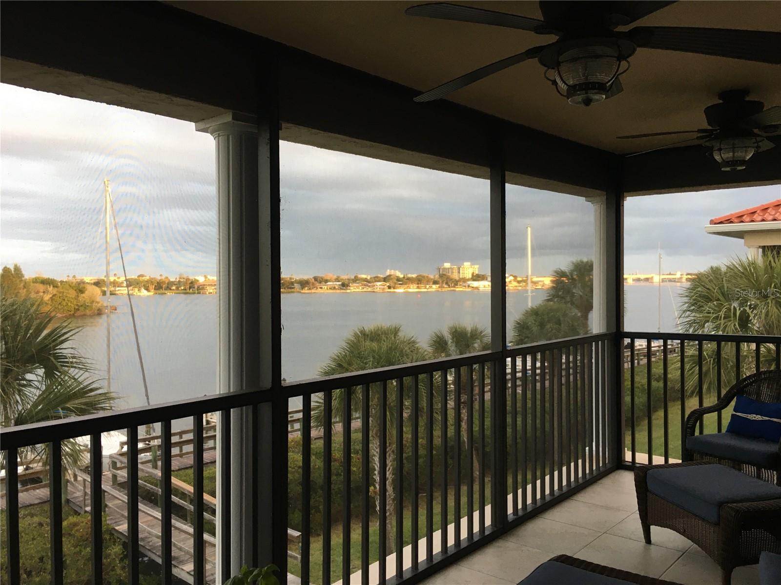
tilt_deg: -1.2
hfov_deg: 61.7
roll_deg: +0.5
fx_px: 654
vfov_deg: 48.2
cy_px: 292
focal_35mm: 29
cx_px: 390
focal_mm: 4.15
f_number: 2.2
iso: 64
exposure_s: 1/30
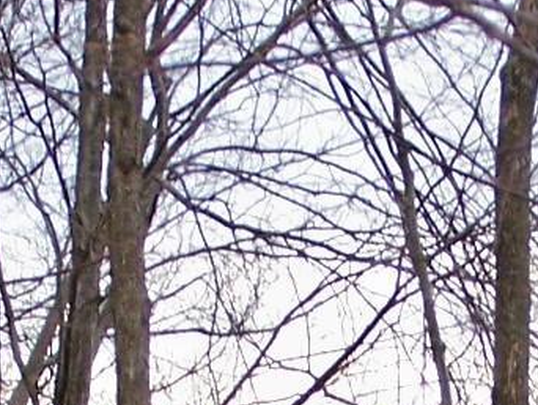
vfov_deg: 4.8
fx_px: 4728
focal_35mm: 304
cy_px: 842
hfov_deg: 6.5
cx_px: 525
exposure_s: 1/80
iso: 140
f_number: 3.2
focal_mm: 11.1
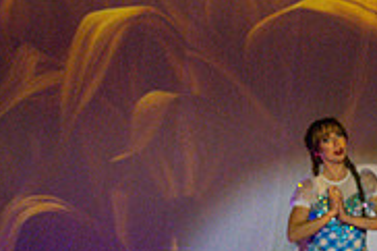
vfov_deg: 5.6
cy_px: 150
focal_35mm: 246
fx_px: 2574
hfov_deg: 8.2
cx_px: 576
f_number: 2.8
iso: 4000
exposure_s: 1/800
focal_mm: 77
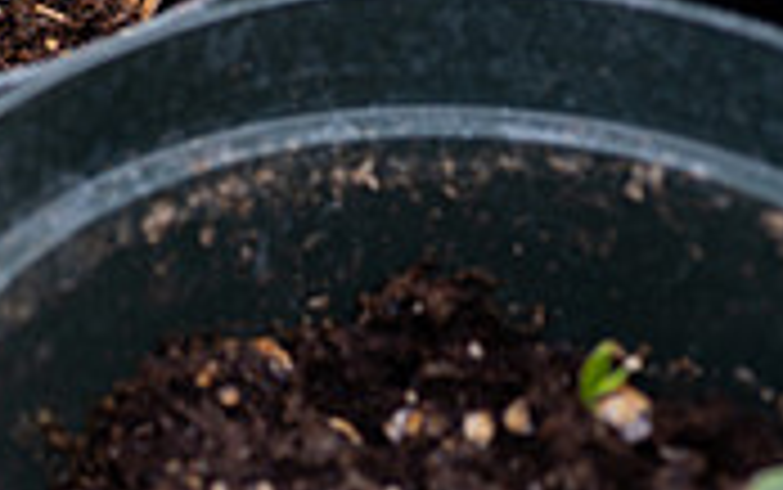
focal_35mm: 204
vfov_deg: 6.3
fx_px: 4356
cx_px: -94
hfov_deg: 10.1
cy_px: -290
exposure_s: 1/25
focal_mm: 60
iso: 31
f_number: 3.2
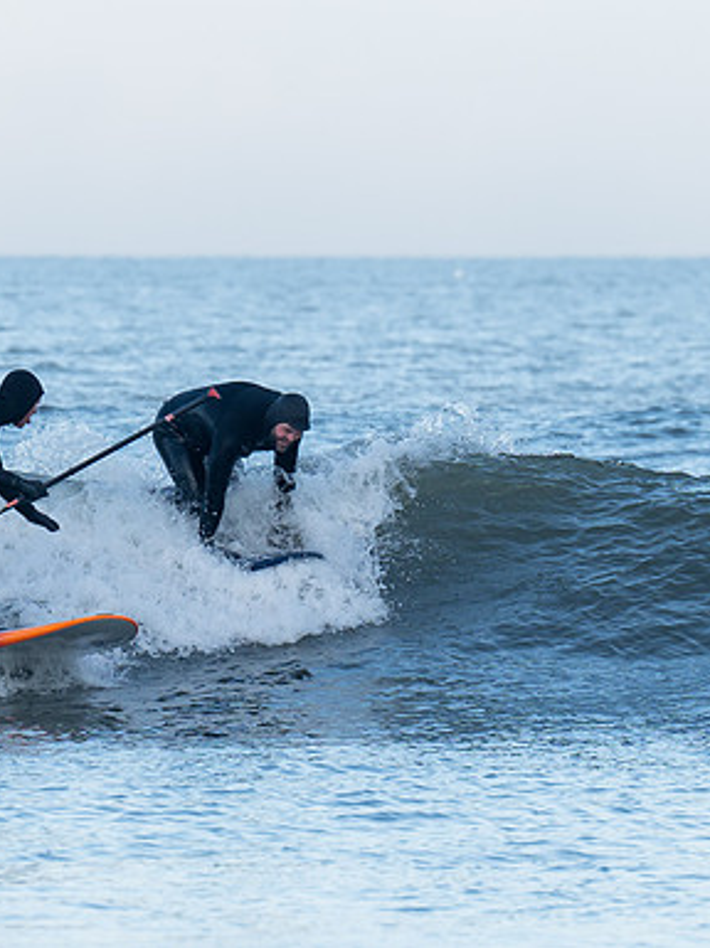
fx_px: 18080
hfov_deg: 2.2
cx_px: 197
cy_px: 460
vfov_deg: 3.0
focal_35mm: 660
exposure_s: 1/1000
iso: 250
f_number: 4
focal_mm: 200
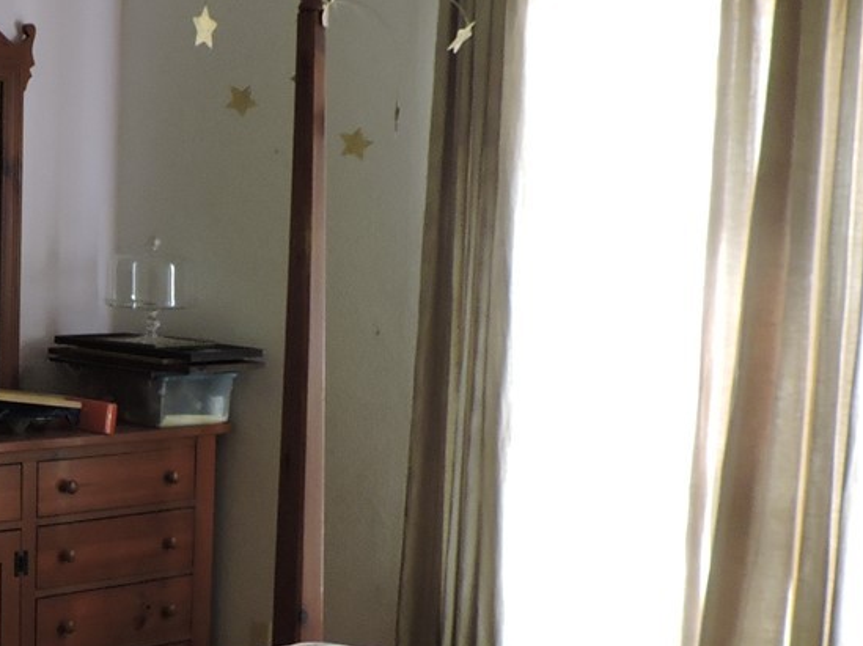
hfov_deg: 26.8
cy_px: 450
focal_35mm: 70
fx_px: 1744
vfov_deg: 20.9
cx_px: 80
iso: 320
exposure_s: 1/30
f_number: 3.3
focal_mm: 4.3
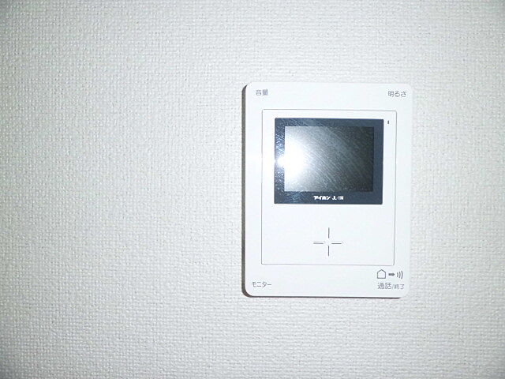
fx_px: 379
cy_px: 190
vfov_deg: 53.1
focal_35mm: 26
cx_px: 252
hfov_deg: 67.3
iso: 64
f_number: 2.8
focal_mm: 4.7
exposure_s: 1/125
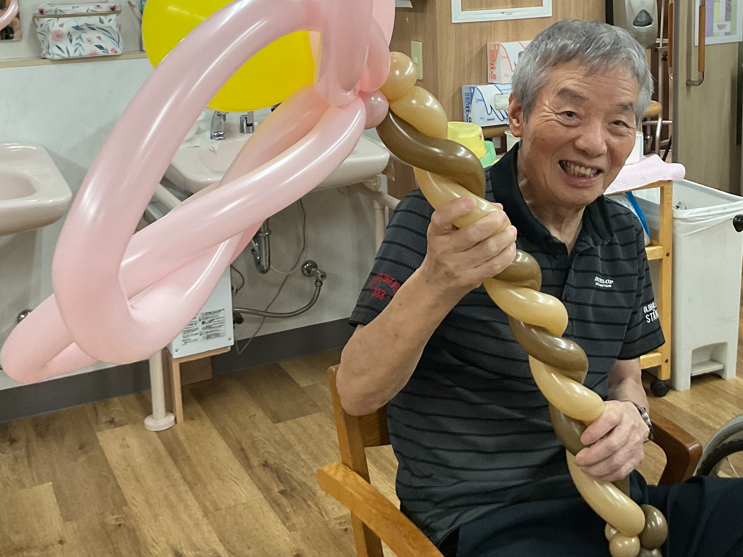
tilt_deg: -8.8
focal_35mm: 48
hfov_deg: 39.3
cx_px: 477
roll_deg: +2.5
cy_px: 112
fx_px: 1030
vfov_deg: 29.6
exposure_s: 1/60
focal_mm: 3
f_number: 1.8
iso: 100
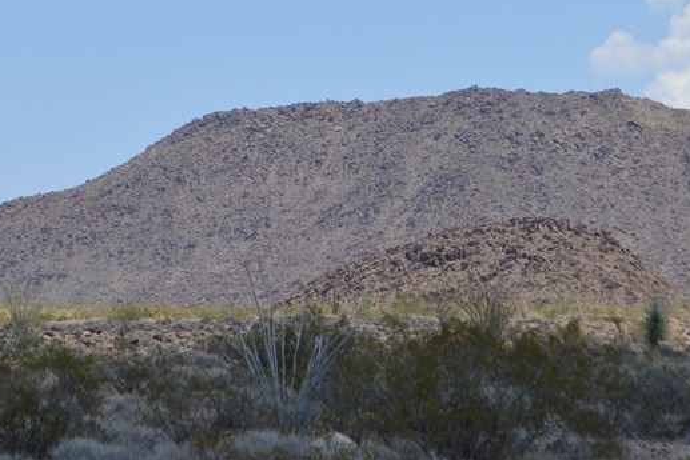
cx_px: 339
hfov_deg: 11.9
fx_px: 3317
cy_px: 177
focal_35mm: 173
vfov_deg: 7.9
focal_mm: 55
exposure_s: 1/1600
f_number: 7.1
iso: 400
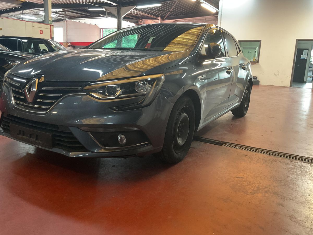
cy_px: 118
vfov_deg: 48.2
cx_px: 156
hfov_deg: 61.7
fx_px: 262
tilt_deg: -13.1
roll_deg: -4.6
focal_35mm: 29
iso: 250
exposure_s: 1/50
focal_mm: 3
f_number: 1.8
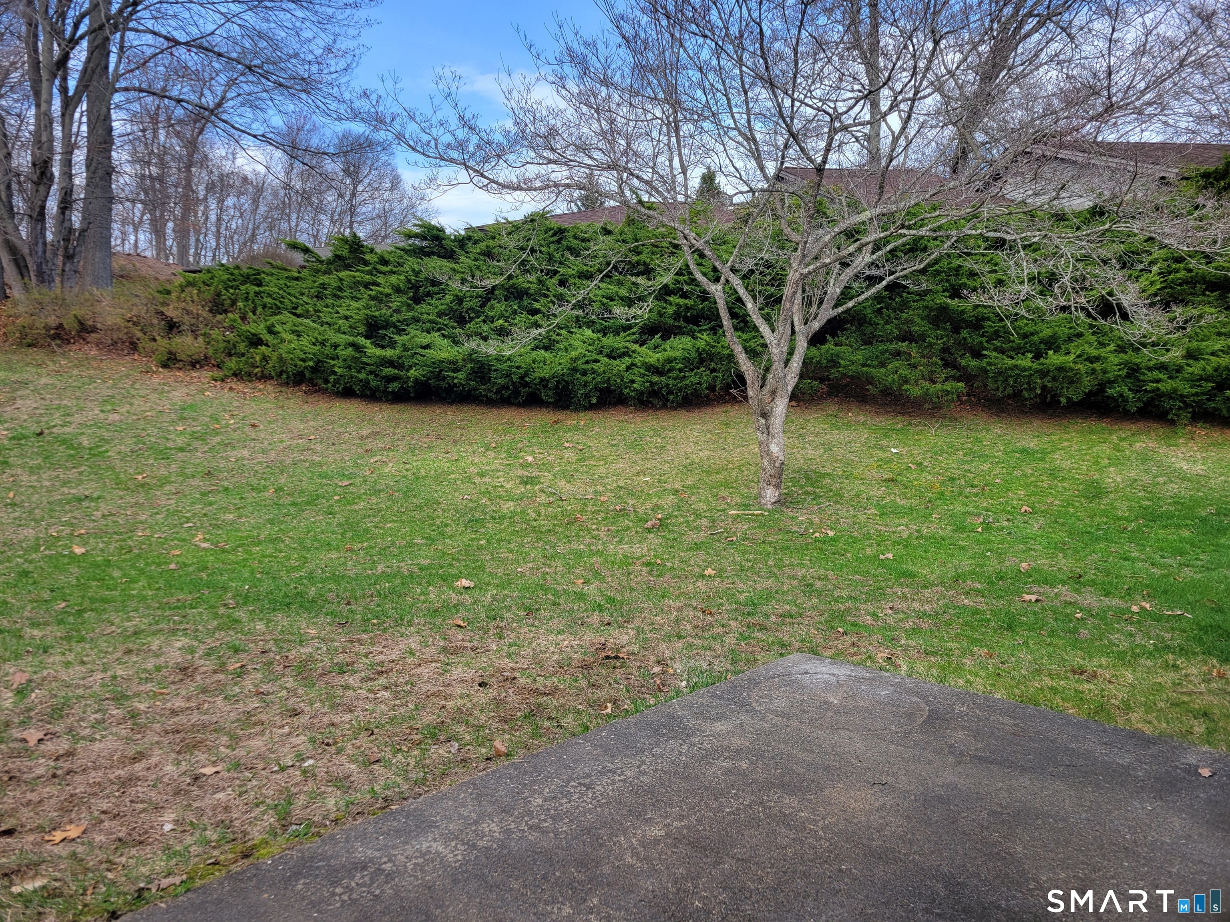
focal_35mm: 26
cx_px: 615
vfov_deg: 53.1
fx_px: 924
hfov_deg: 67.3
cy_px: 461
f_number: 1.8
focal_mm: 5.4
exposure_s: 1/631
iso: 40
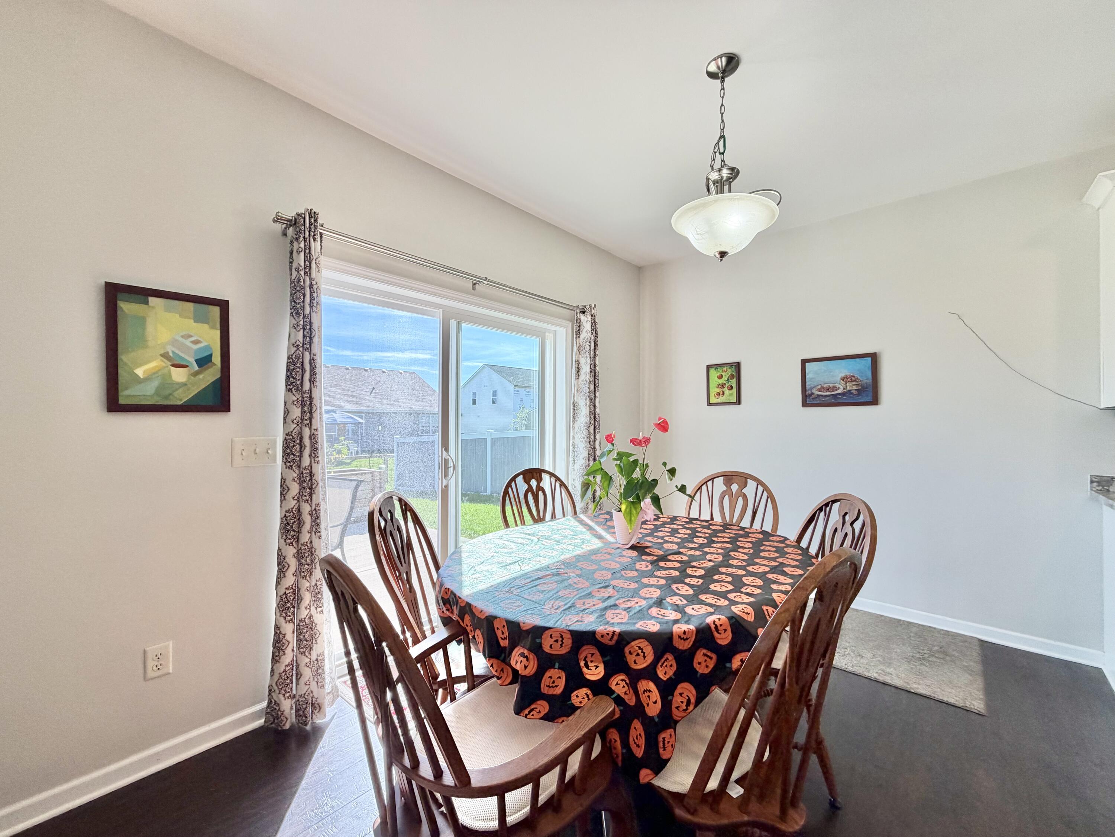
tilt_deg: -1.2
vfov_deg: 85.7
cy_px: 418
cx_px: 558
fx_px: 451
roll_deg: +0.2
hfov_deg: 102.1
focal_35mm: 14
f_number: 2.2
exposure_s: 1/167
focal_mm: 2.22
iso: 50
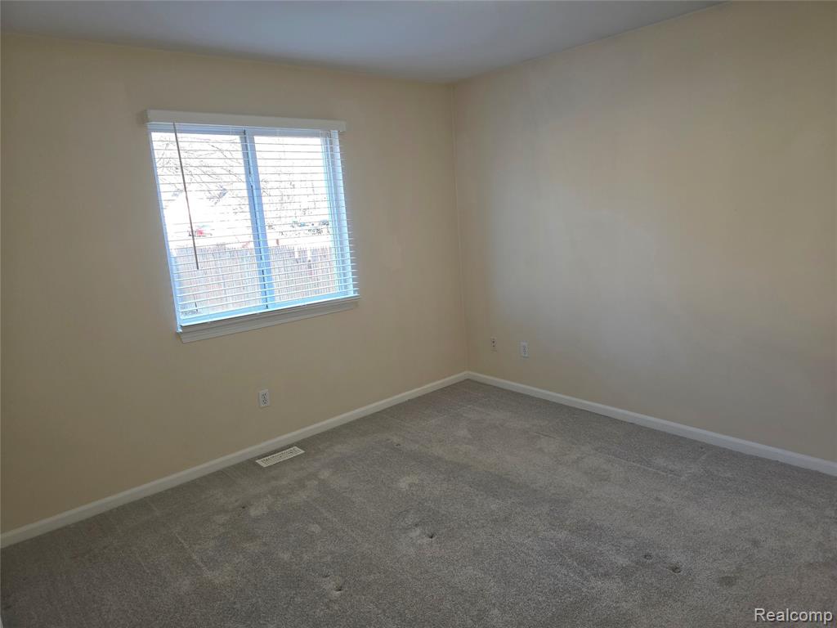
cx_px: 418
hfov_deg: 73.9
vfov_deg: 58.9
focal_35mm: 23
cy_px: 314
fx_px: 556
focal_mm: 6.3
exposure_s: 1/60.2
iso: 80
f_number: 1.7
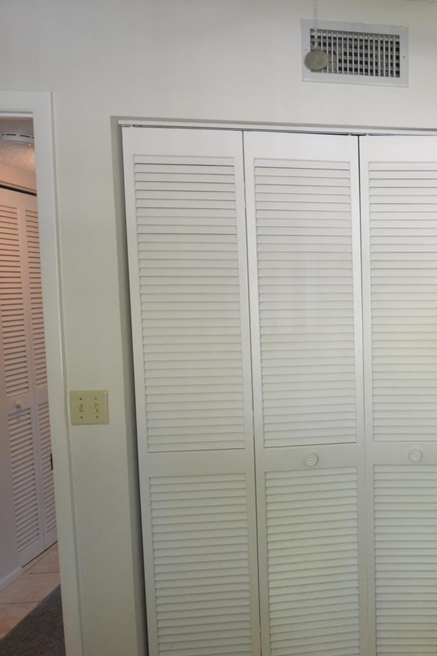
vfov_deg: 58.7
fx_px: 583
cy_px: 330
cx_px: 493
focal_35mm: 32
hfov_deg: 34.8
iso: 1100
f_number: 4
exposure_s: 1/60
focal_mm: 14
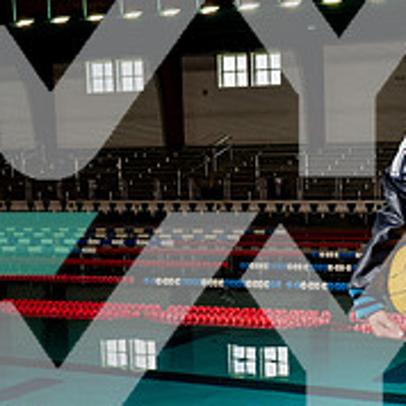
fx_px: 1048
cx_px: 430
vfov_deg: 21.6
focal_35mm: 79
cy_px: 339
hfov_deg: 21.0
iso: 400
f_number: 6.3
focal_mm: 28
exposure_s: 1/250
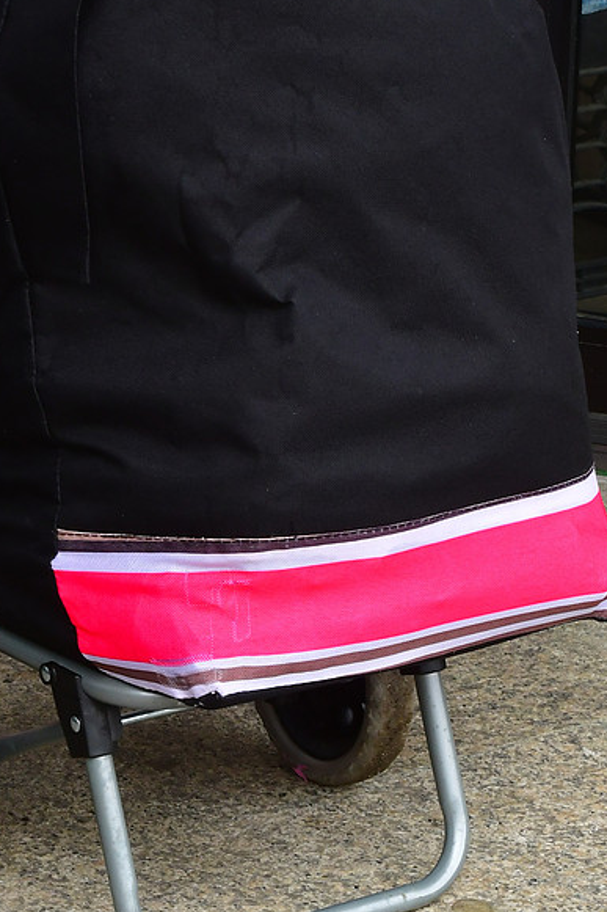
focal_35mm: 186
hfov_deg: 7.4
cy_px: 165
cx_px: 202
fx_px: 4707
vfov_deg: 11.0
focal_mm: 50
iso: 450
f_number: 11
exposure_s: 1/100
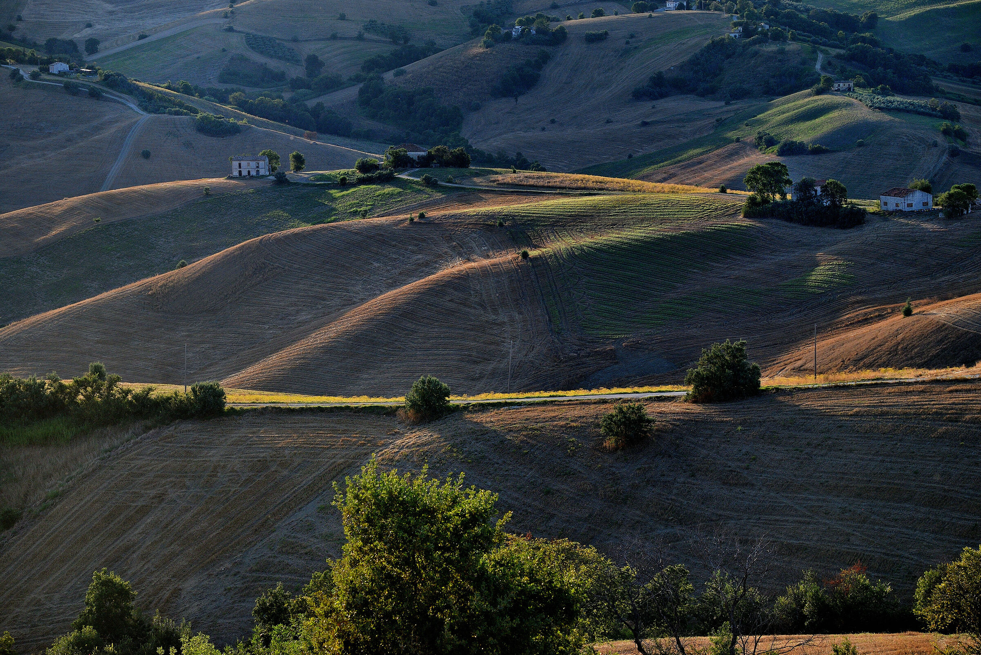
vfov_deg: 11.2
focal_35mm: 122
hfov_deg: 16.8
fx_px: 3326
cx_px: 490
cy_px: 328
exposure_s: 1/800
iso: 400
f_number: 8
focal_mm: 122
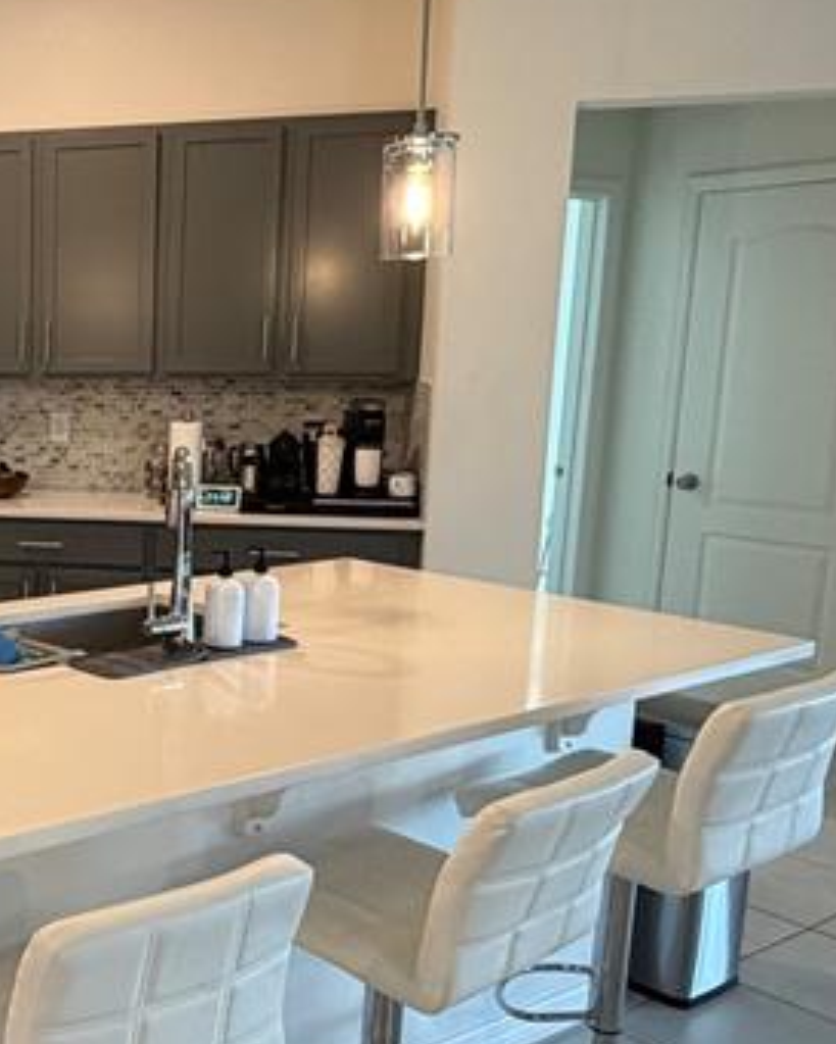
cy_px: 542
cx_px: -132
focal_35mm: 41
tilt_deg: -8.8
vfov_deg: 44.8
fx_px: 1267
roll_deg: +1.3
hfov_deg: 31.4
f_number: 2.2
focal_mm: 2.22
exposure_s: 1/60
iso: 320
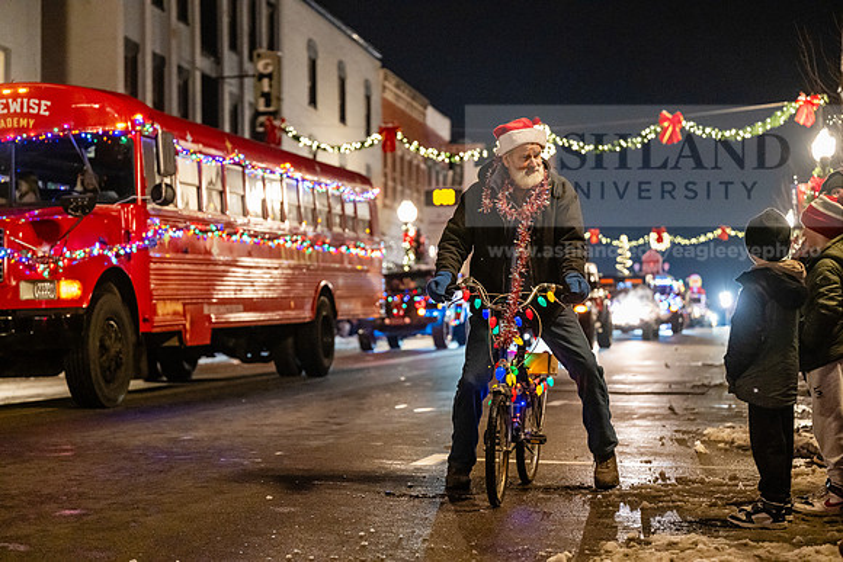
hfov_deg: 28.8
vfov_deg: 19.5
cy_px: 281
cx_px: 422
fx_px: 1639
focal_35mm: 70
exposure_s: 1/160
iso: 8000
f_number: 2.8
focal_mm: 70
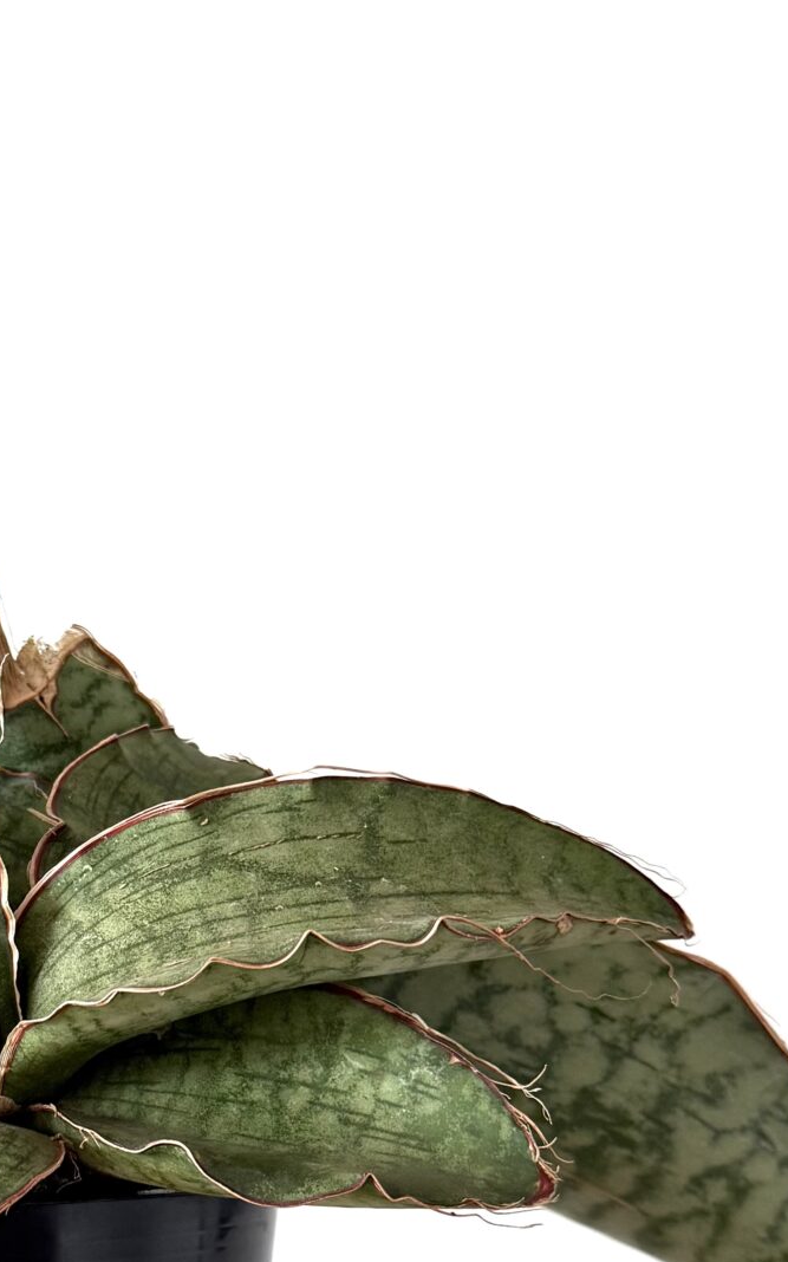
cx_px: 25
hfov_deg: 20.7
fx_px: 2097
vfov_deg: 33.0
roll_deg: +0.0
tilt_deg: +0.8
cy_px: 900
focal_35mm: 61
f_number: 1.78
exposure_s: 1/121
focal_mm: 6.76
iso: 200
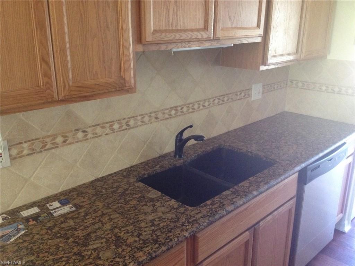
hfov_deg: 52.6
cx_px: 178
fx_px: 359
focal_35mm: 35
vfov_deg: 40.7
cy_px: 133
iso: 400
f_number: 2.4
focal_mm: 4.28
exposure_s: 1/20
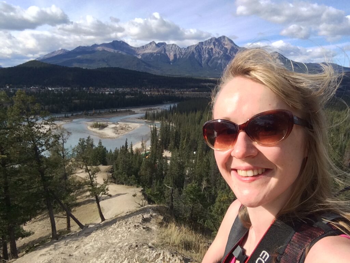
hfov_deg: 58.4
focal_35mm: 31
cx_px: 175
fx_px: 313
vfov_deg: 45.4
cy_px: 132
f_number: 2.4
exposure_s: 1/890
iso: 50
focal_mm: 2.15
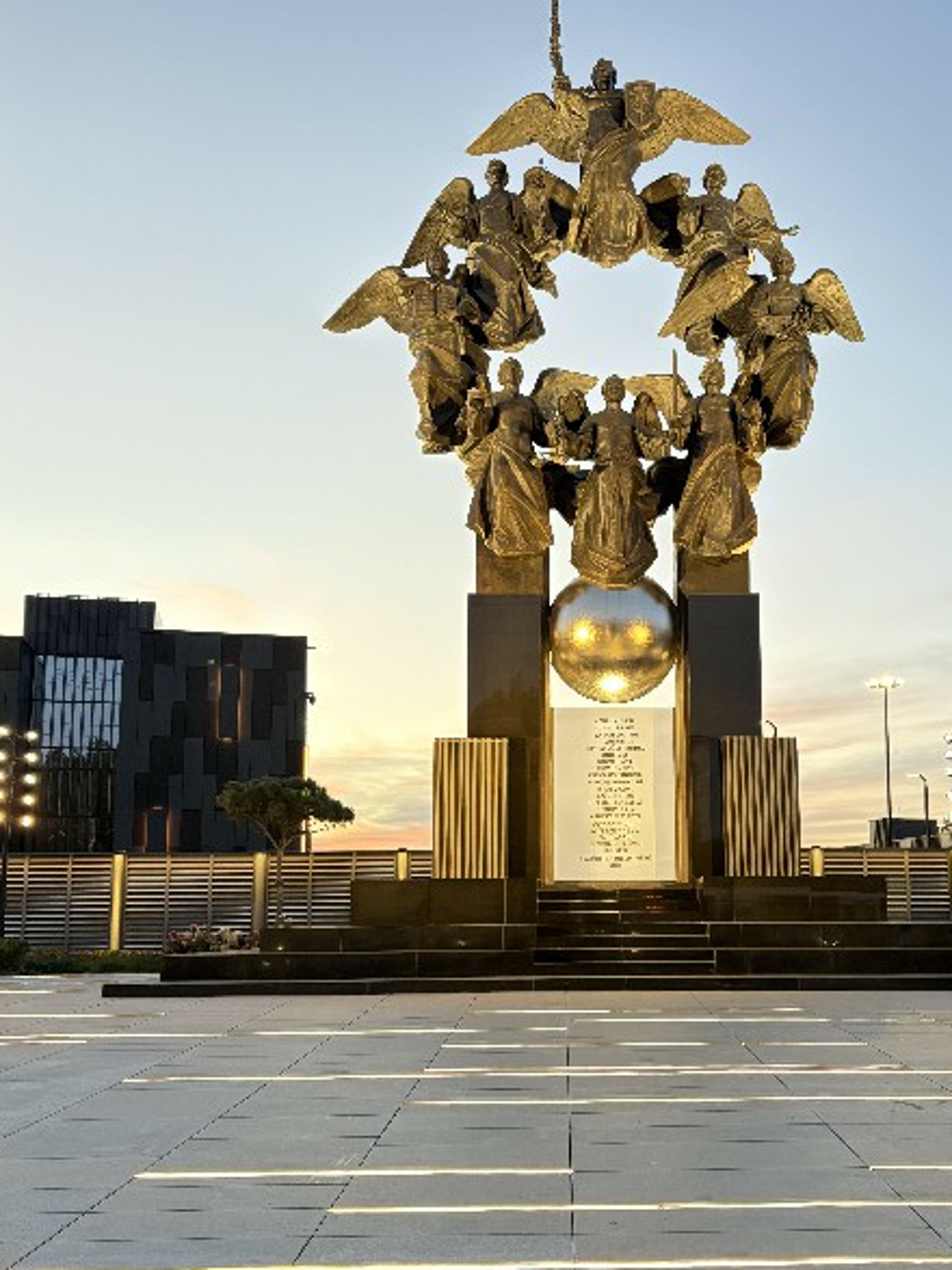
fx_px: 1247
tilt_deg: +8.7
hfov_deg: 41.4
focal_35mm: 34
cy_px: 736
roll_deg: +0.1
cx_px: 606
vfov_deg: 53.7
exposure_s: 1/60
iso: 320
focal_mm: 5.96
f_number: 1.6
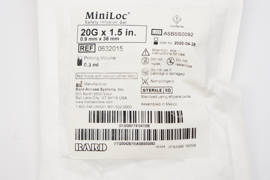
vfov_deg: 18.5
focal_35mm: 74
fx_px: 551
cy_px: 90
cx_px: 135
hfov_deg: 27.6
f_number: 6.3
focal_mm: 49
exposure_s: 1/60
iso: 400
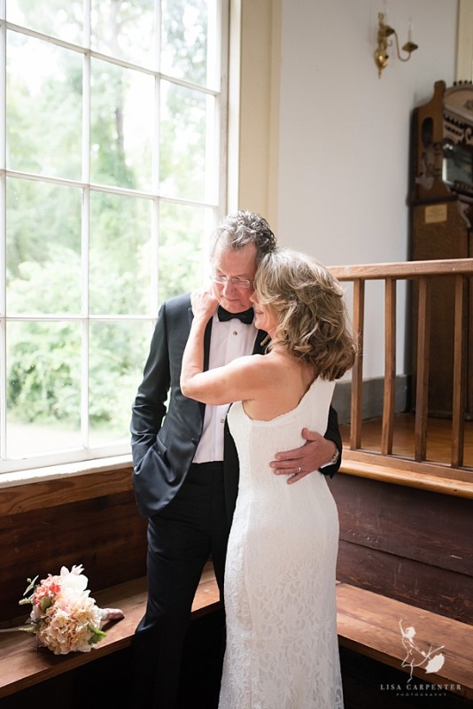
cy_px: 354
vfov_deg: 54.4
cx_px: 236
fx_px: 689
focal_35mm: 35
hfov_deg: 37.9
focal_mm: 35
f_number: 2.8
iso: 2500
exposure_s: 1/125
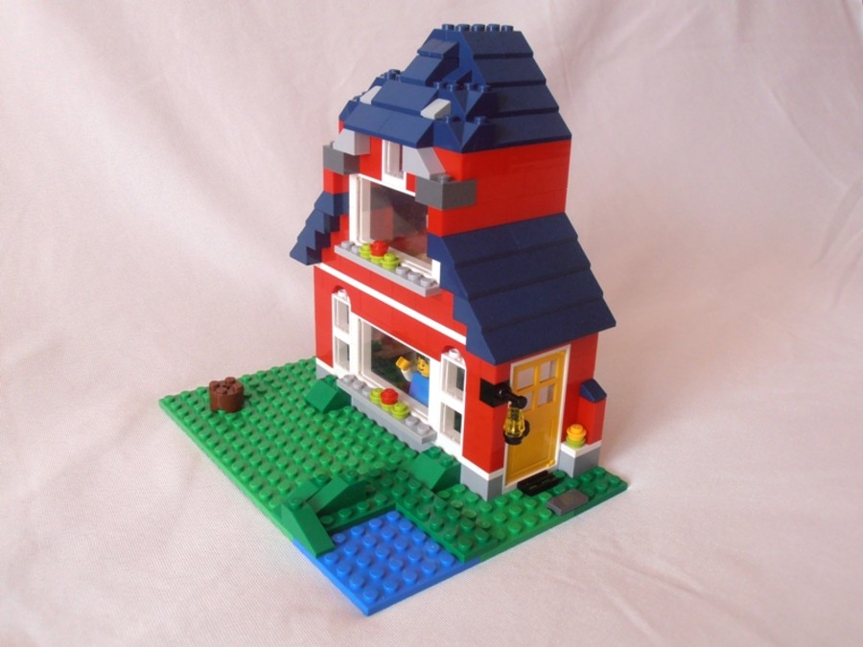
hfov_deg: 50.1
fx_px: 922
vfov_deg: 38.7
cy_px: 324
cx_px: 432
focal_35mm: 37
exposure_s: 1/30
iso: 125
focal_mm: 6.61
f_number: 3.9
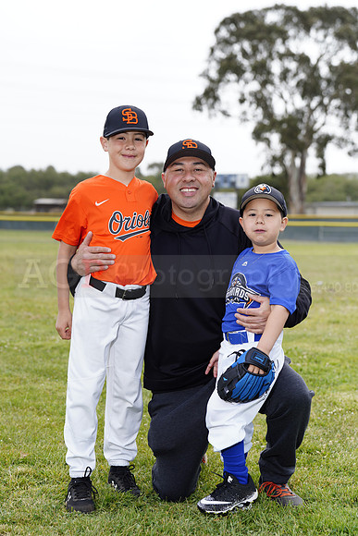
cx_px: 179
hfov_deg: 16.5
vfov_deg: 24.5
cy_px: 268
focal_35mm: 83
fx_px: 1237
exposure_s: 1/250
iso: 100
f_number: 4.5
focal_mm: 83
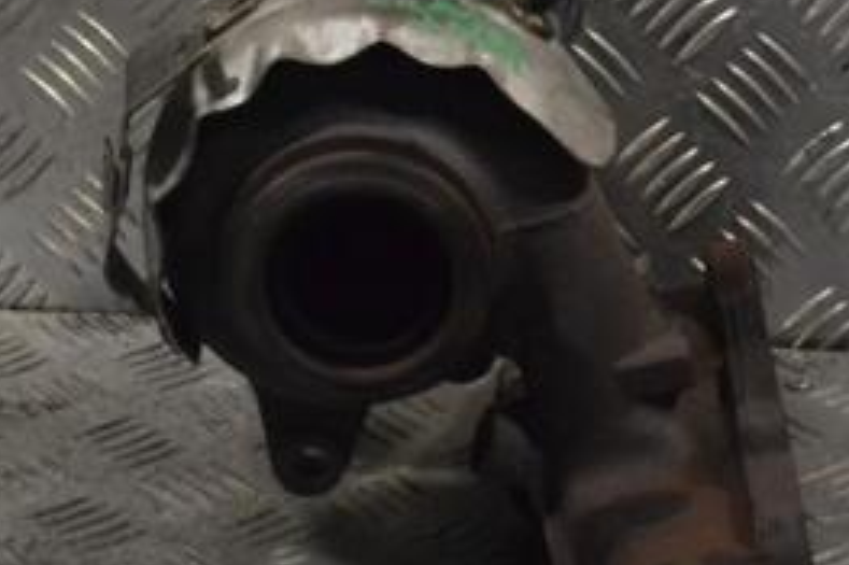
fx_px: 3229
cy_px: 232
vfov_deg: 10.0
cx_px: 478
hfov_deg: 15.0
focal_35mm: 137
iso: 3200
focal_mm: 40
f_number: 9
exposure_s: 1/320
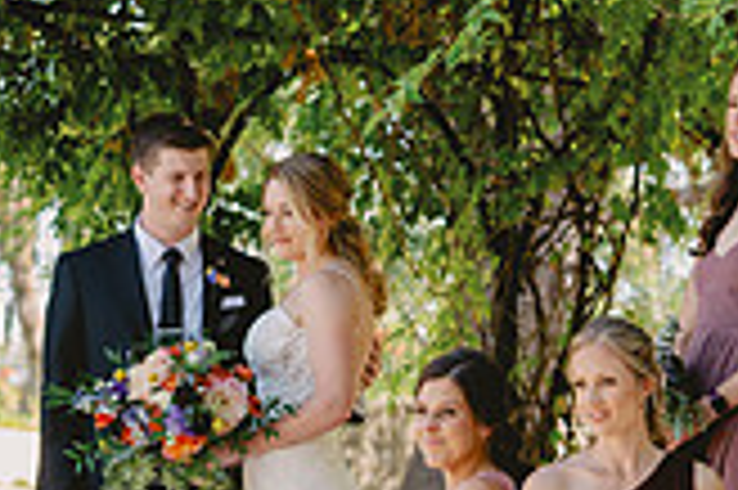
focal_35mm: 294
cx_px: 72
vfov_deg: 4.7
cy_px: 443
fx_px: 6021
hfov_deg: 7.0
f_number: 4
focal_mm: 83
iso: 400
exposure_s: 1/250
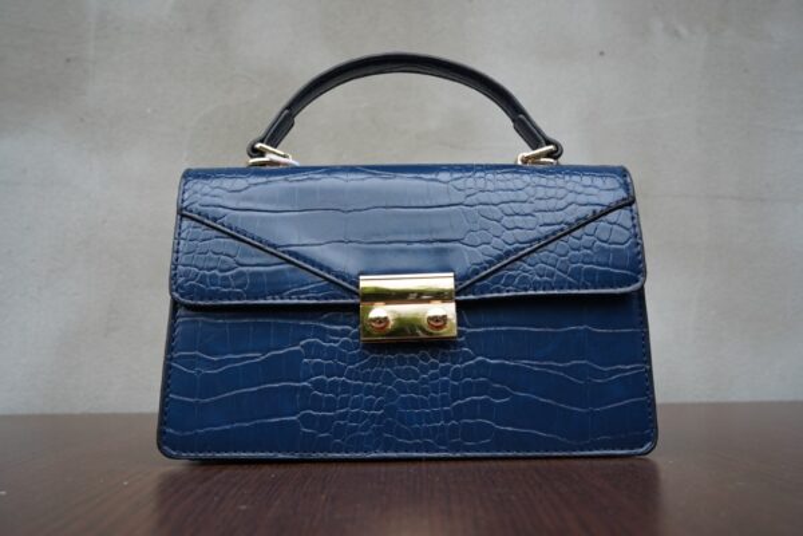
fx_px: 781
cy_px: 268
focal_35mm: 35
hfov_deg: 54.4
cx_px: 402
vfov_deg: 37.9
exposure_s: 1/250
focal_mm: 35
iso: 800
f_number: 8
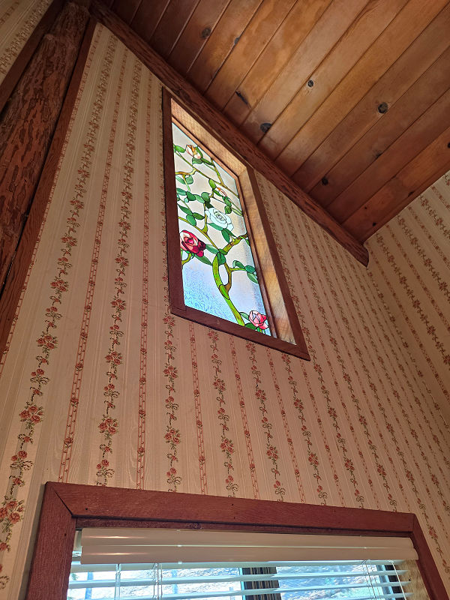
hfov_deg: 58.9
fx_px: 399
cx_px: 225
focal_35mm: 23
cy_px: 300
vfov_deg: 73.9
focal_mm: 6.3
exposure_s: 1/120
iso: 160
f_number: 1.7
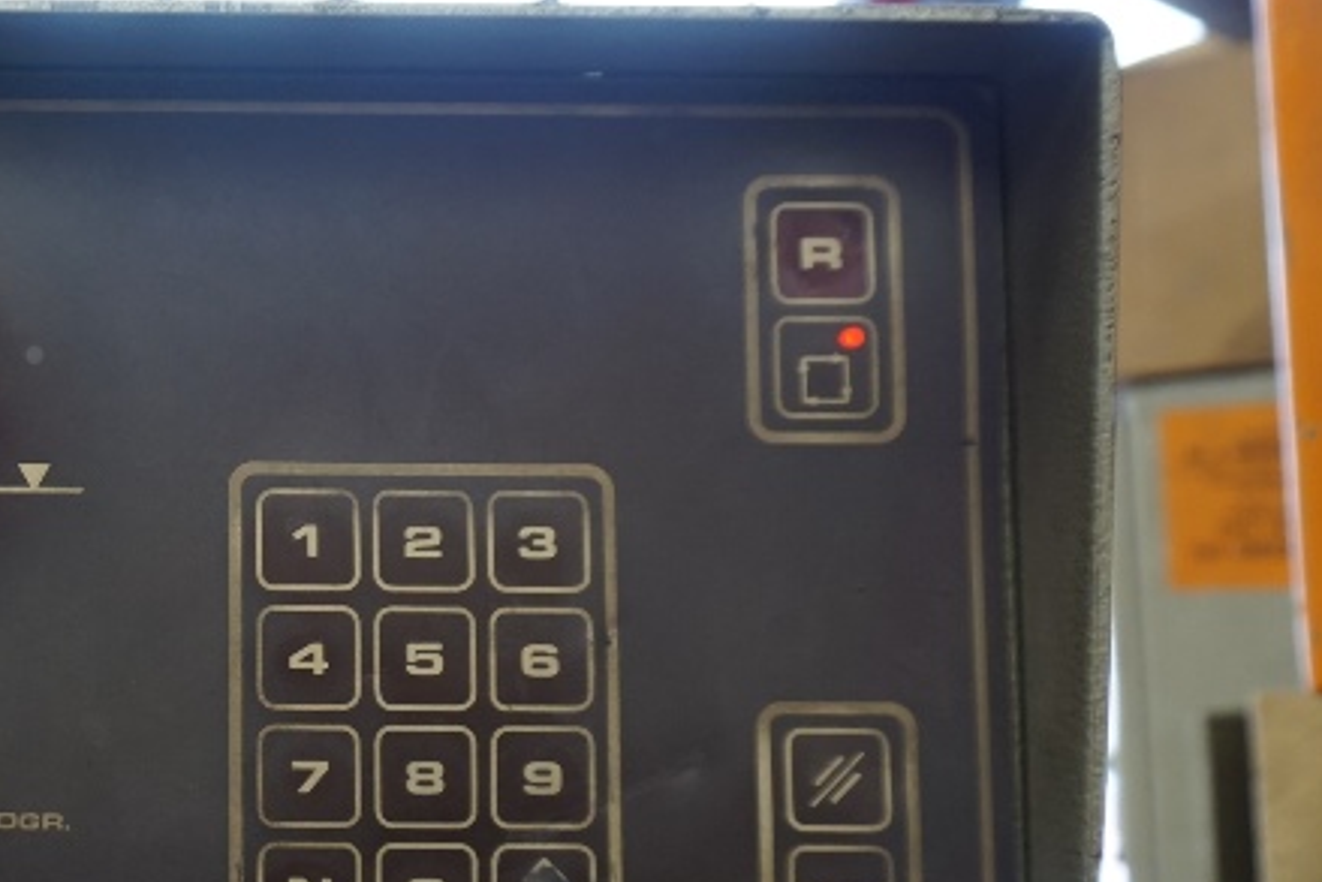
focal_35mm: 56
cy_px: 408
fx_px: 2057
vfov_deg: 24.2
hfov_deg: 32.0
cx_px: -81
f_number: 4
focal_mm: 16
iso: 400
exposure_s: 1/60
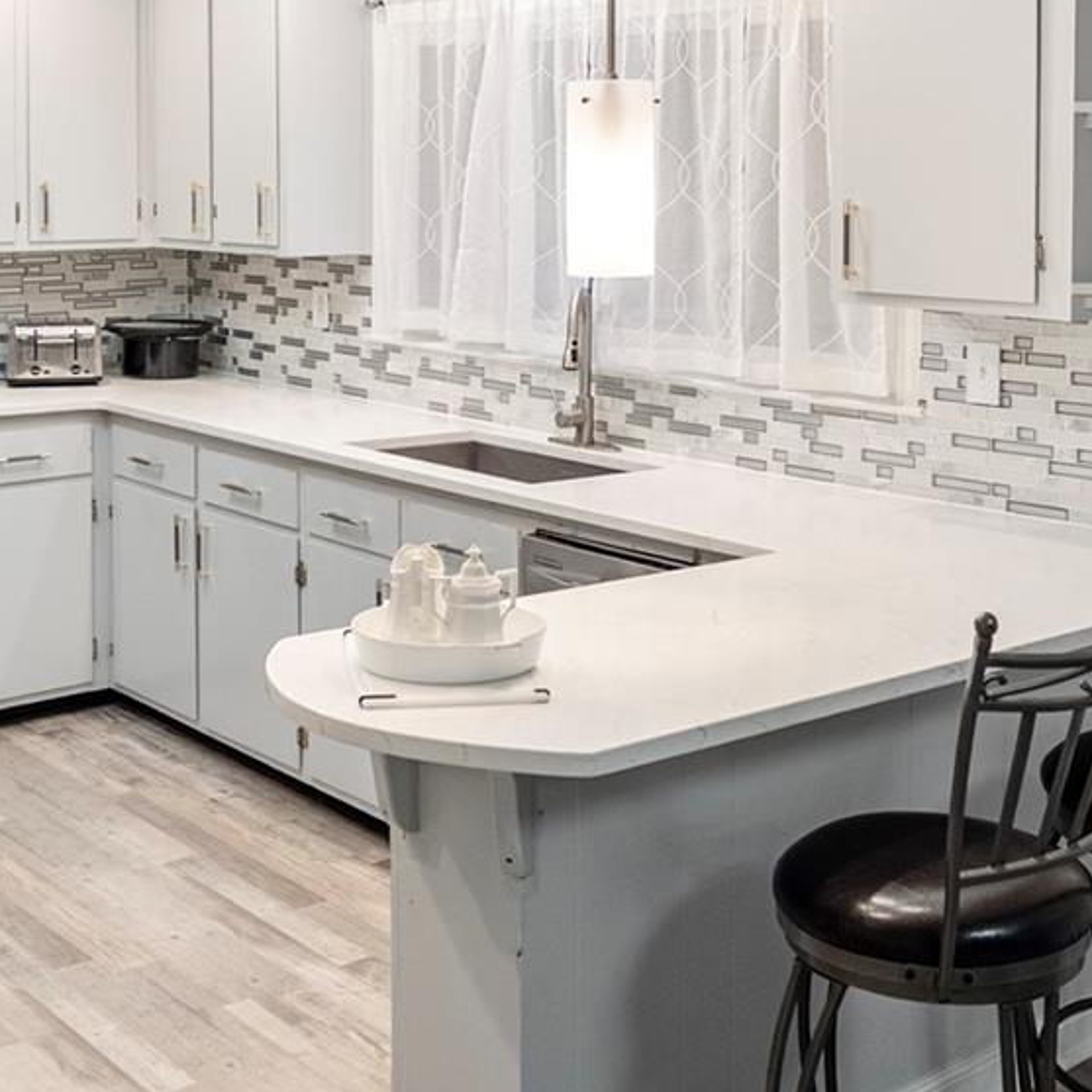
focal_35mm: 50
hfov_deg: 34.0
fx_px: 1785
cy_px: 160
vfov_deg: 32.7
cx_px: 563
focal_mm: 16
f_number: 3.2
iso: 1250
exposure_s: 1/125
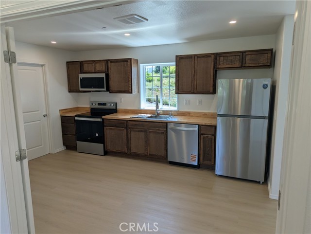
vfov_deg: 56.9
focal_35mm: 24
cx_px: 156
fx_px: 216
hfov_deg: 71.6
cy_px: 117
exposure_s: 1/262
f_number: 1.85
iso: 48
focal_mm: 6.81
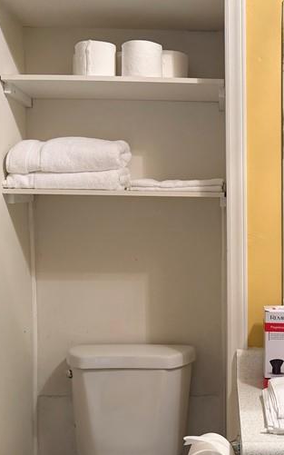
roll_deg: +0.6
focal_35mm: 52
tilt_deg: -3.4
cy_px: 246
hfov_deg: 24.3
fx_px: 644
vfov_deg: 38.8
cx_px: 240
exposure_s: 1/60
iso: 200
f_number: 1.78
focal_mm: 6.76
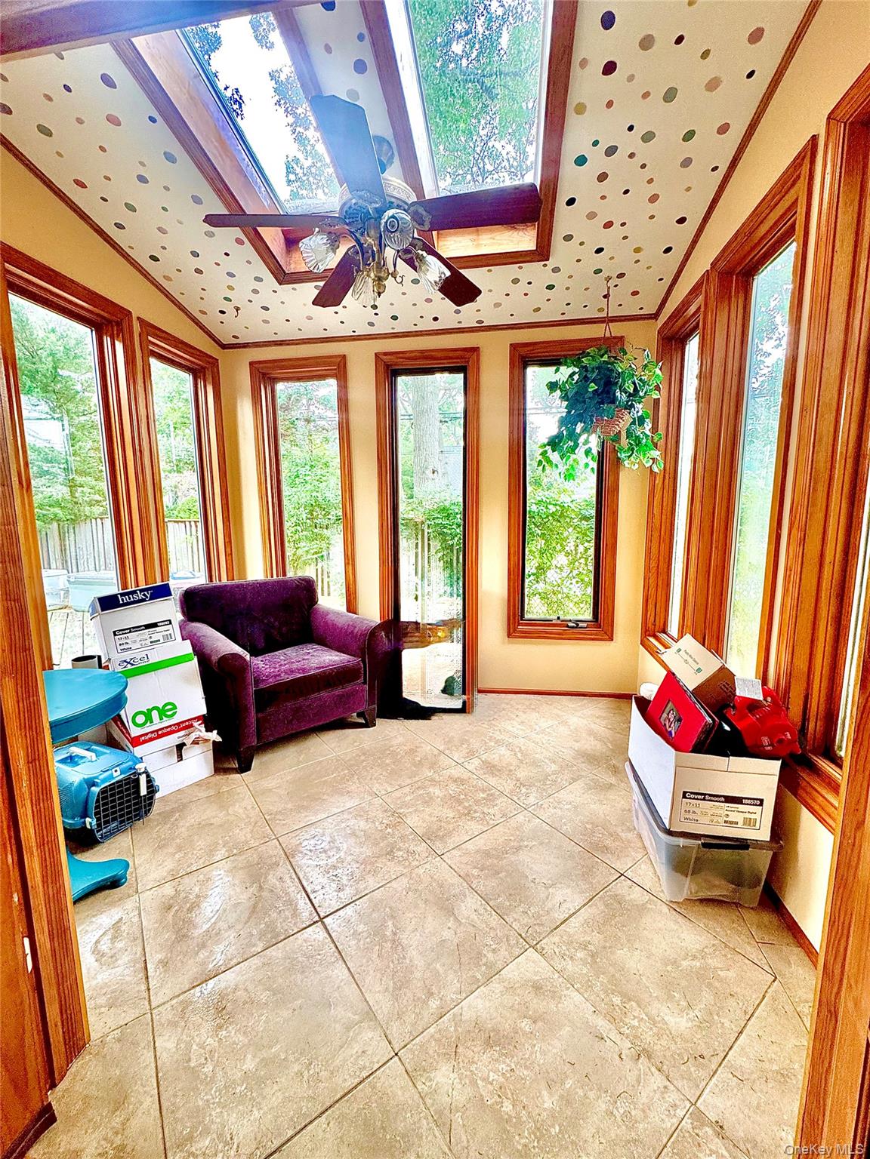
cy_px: 580
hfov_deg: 85.7
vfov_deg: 102.1
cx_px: 435
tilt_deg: -8.0
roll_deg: +0.8
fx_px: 469
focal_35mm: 14
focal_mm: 2.22
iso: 200
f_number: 2.2
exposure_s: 1/99
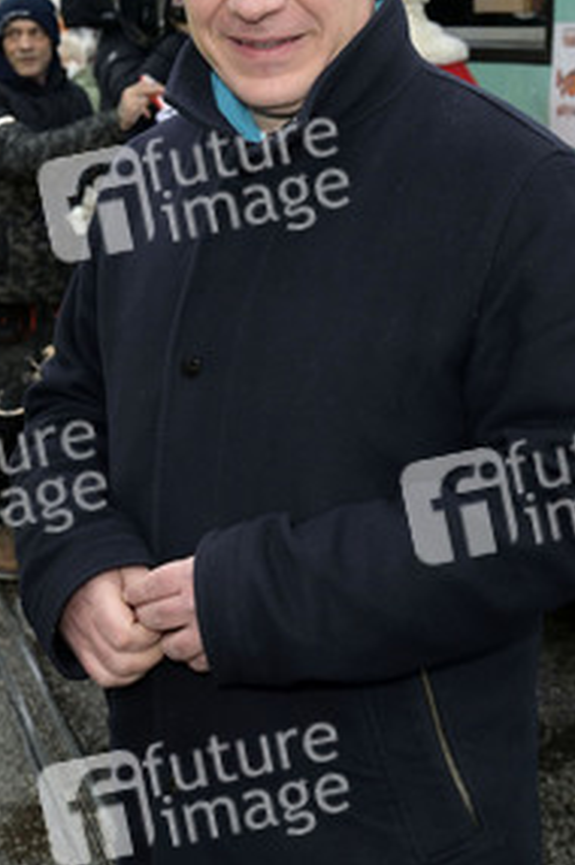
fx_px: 1513
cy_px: 342
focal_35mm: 63
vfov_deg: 31.8
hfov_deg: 21.5
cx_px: 281
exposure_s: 1/125
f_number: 6.3
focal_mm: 45
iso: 1600
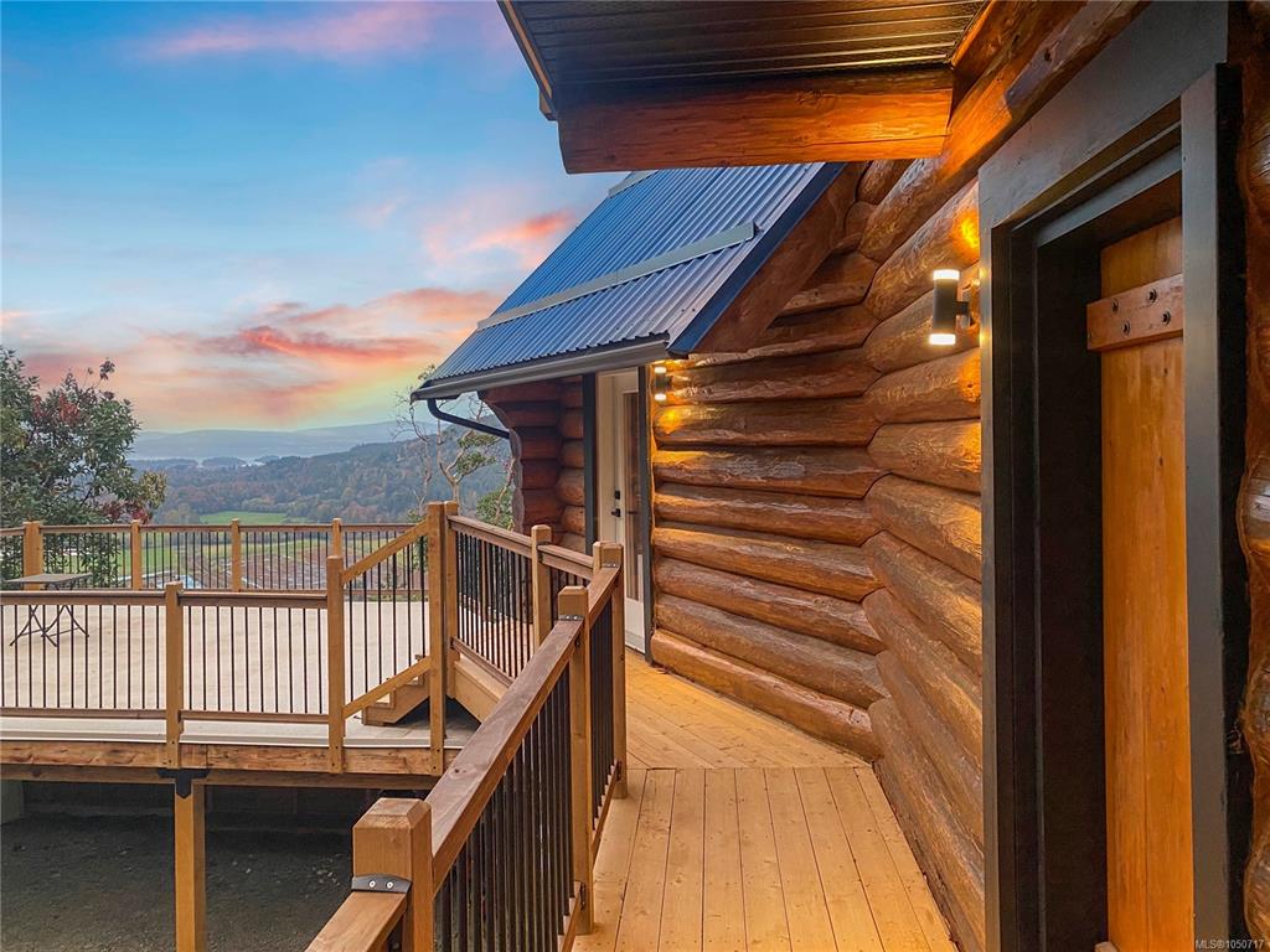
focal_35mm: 26
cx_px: 635
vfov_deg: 53.1
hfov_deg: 67.3
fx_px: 954
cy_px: 476
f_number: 1.8
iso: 160
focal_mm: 4.25
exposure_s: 1/60
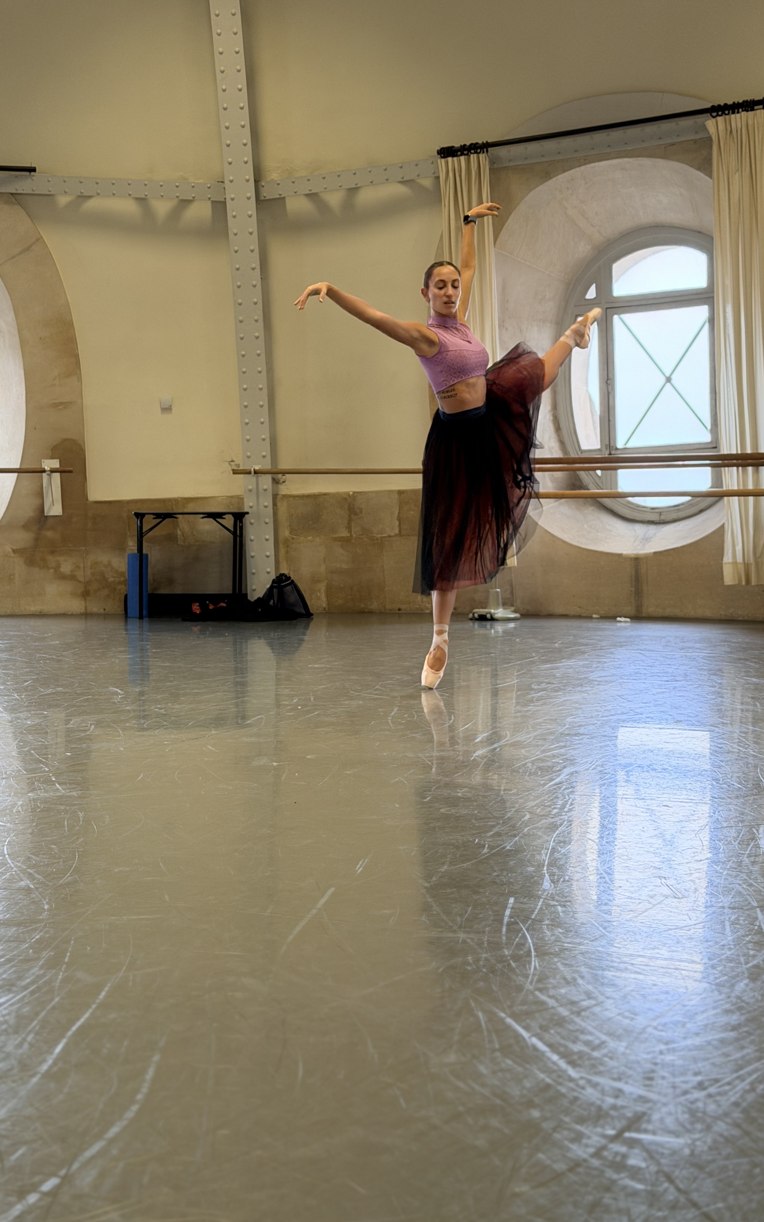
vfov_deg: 38.9
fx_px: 1732
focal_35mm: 52
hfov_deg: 24.9
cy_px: 609
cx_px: 374
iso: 160
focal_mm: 6.76
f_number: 1.78
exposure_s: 1/100
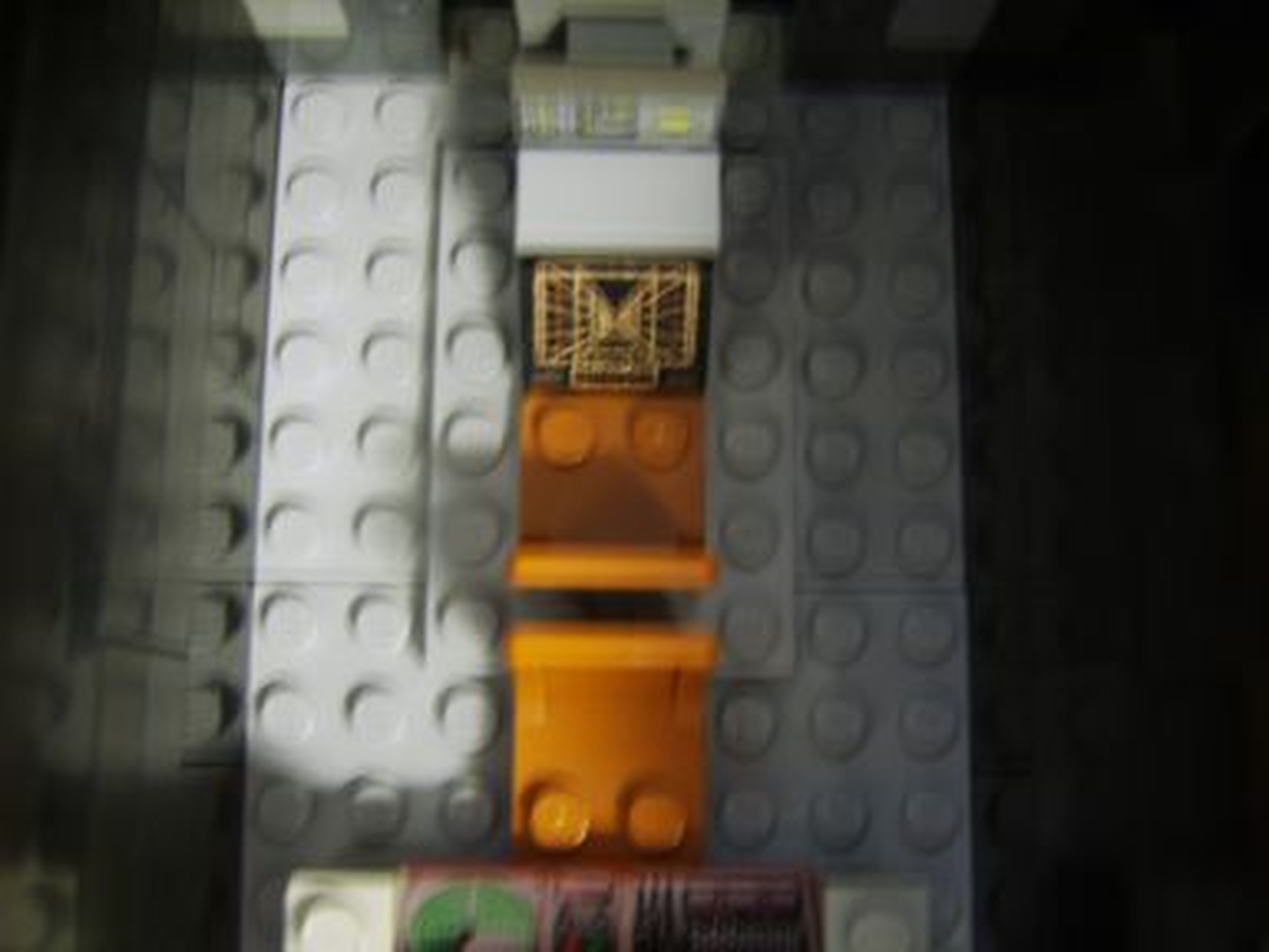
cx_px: 634
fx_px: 1136
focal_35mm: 31
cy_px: 476
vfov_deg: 45.4
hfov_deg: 58.4
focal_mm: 8.13
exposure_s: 1
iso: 71
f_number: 2.7
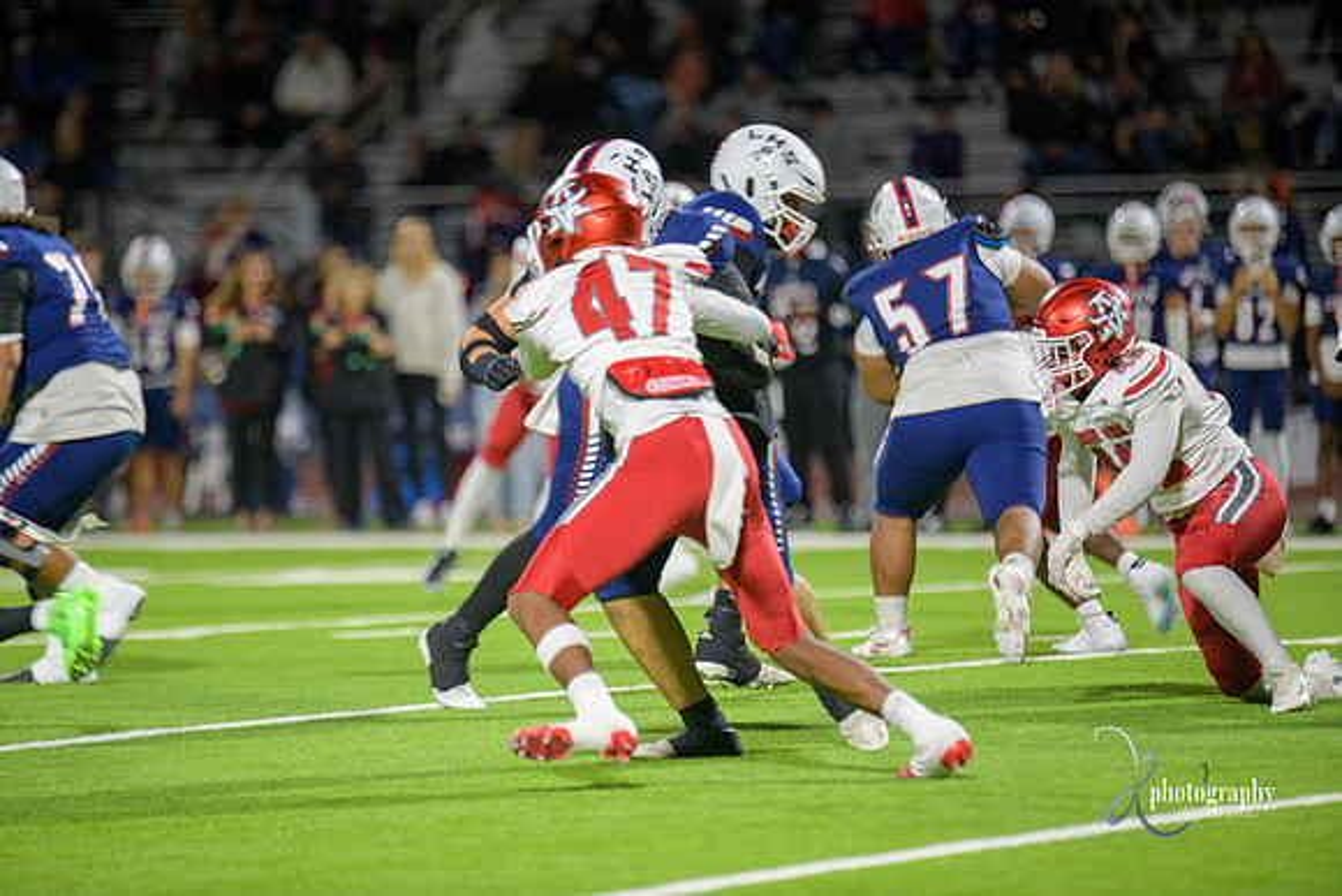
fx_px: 11185
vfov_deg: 4.6
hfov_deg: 6.9
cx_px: 671
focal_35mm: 300
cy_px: 448
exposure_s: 1/250
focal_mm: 300
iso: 1250
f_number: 2.8
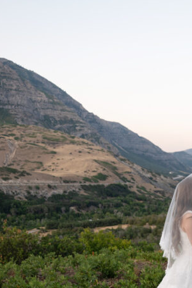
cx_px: 177
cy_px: 200
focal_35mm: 54
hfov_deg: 24.3
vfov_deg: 36.3
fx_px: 431
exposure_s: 1/125
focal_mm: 24
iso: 200
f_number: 2.8
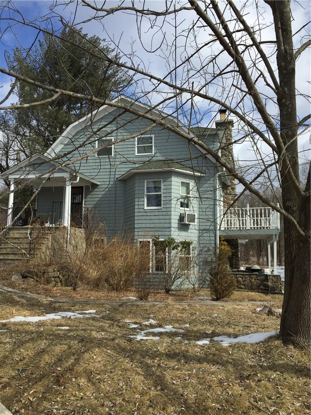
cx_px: 156
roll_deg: -0.1
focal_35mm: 29
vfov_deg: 61.7
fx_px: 347
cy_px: 208
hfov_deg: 48.2
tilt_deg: +8.2
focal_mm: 4.15
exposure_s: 1/2475
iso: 32
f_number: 2.2
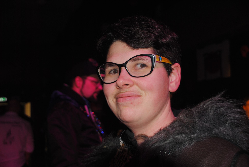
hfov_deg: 41.1
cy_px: 84
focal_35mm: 48
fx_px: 332
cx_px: 124
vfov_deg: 28.1
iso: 200
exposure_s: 1/60
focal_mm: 32
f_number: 4
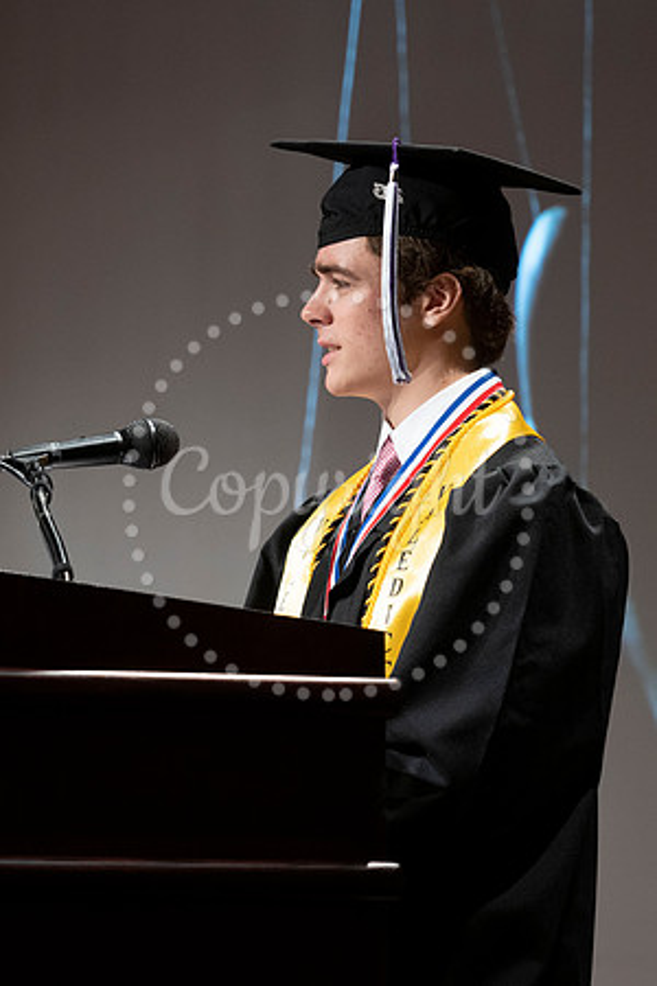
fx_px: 6148
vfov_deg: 9.2
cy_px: 532
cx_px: 164
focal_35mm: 225
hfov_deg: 6.1
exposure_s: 1/80
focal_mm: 120
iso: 1000
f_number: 4
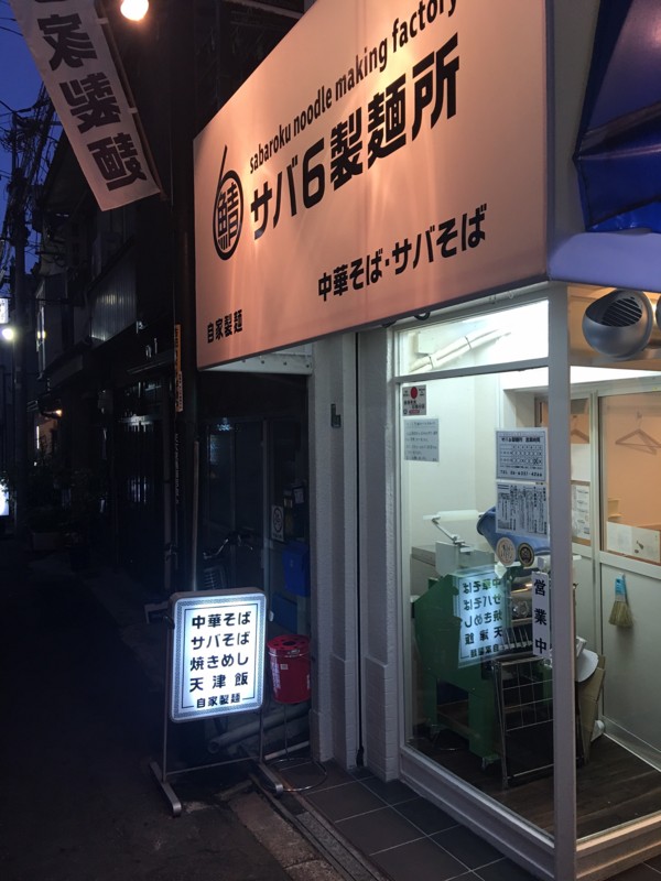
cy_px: 440
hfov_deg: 48.2
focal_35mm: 29
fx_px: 738
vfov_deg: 61.7
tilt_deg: +0.1
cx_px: 330
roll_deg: +0.6
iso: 40
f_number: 2.2
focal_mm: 4.15
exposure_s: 1/30
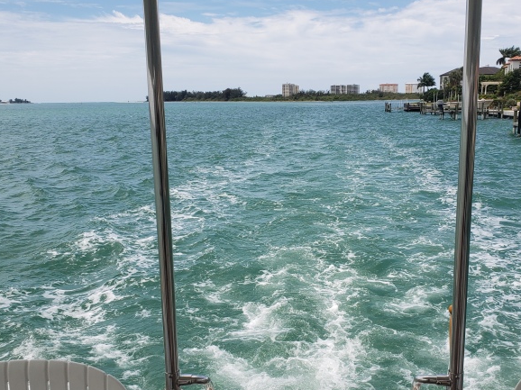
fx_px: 542
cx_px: 298
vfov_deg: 39.5
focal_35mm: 36
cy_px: 224
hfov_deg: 51.2
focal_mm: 4.3
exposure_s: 1/1623
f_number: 2.4
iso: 50
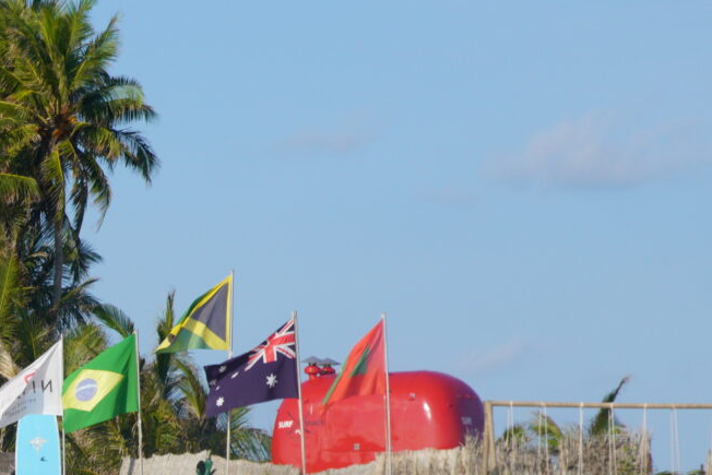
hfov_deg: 6.1
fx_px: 6528
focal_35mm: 330
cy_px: 324
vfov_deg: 4.2
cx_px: -510
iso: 200
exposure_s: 1/1250
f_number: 5.6
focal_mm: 84
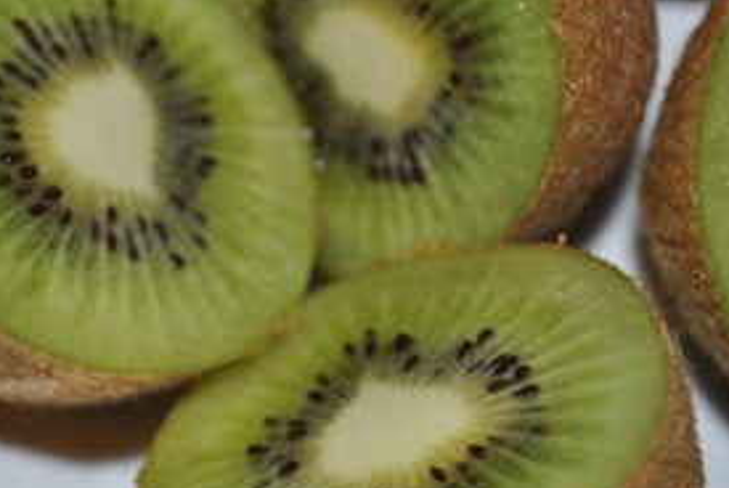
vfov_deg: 14.6
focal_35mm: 94
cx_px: 286
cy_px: 248
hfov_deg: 21.6
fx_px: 1905
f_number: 5
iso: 200
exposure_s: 1/60
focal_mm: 36
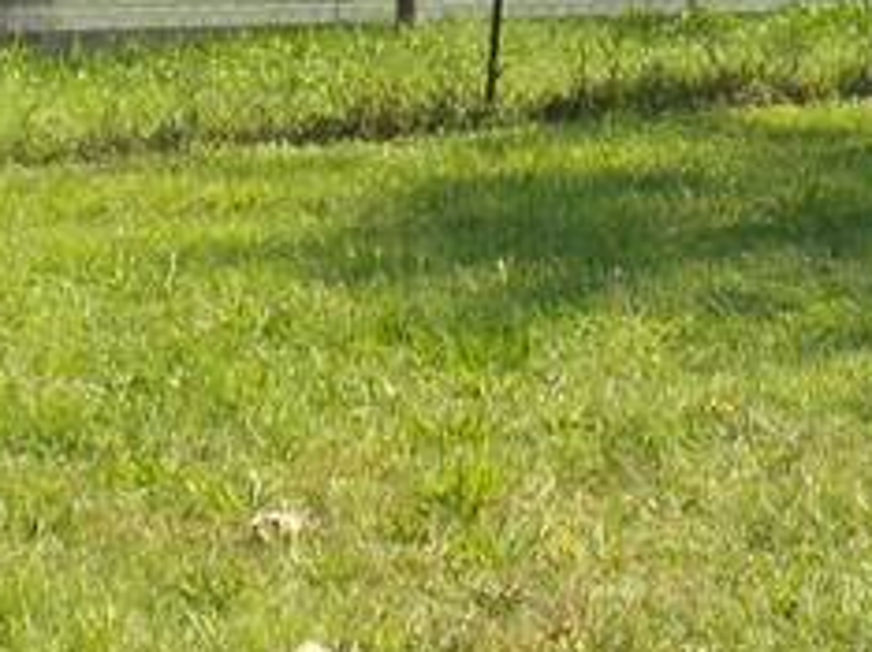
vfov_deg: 11.5
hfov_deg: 15.5
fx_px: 3171
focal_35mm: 126
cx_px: 801
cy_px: -101
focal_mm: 4
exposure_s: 1/400
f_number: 3.1
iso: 80
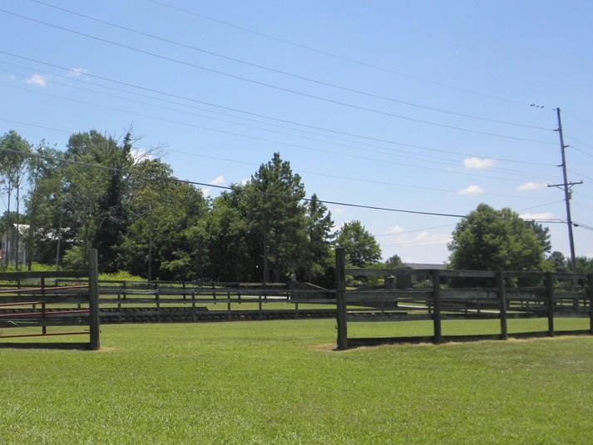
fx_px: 959
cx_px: 200
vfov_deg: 26.1
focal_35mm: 56
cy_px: 234
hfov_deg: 34.0
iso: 125
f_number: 7.6
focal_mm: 7.1
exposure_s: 1/250
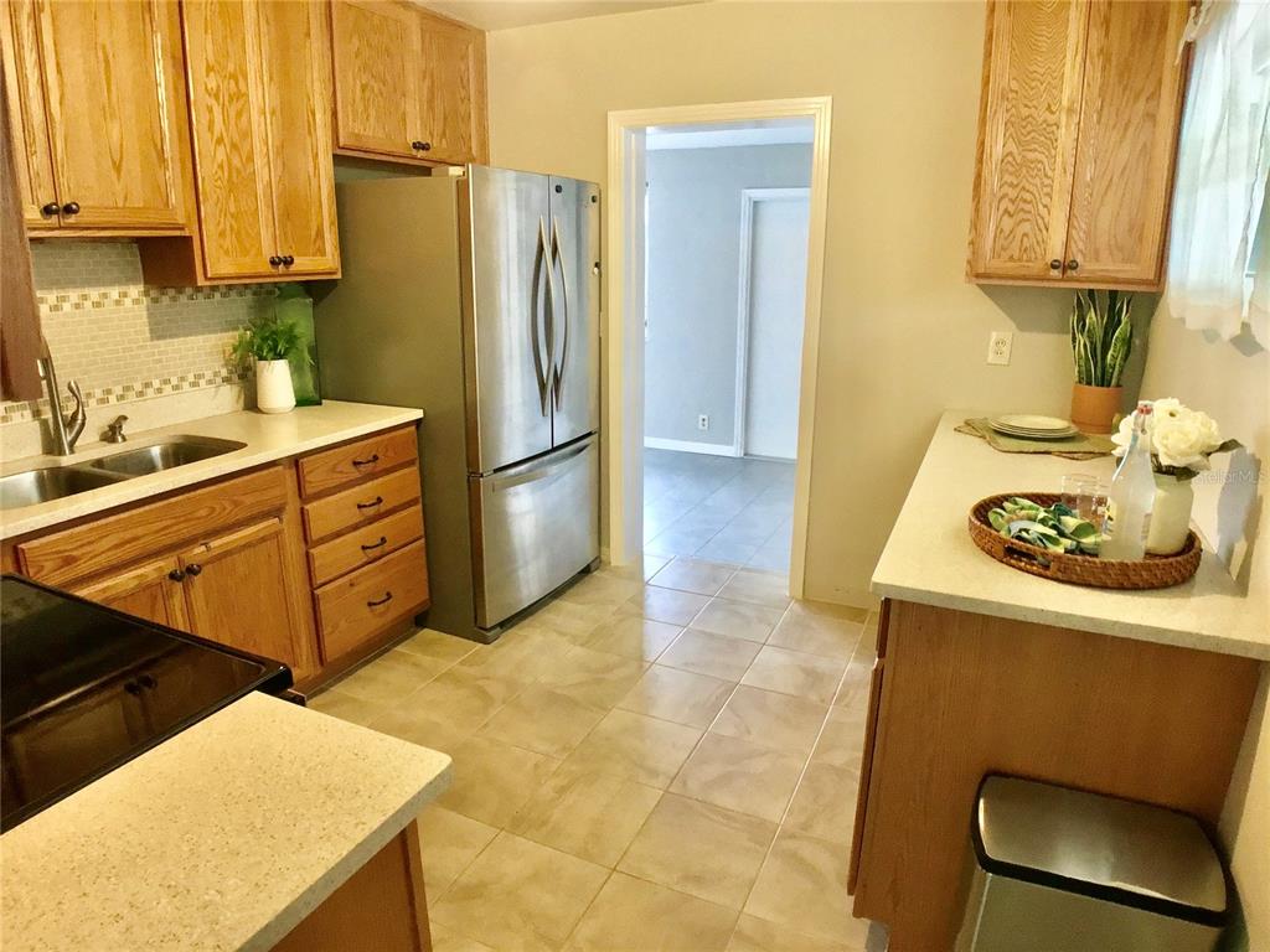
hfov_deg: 58.4
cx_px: 635
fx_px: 1137
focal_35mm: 31
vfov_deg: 45.4
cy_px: 476
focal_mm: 3.3
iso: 200
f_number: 2.4
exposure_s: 1/15
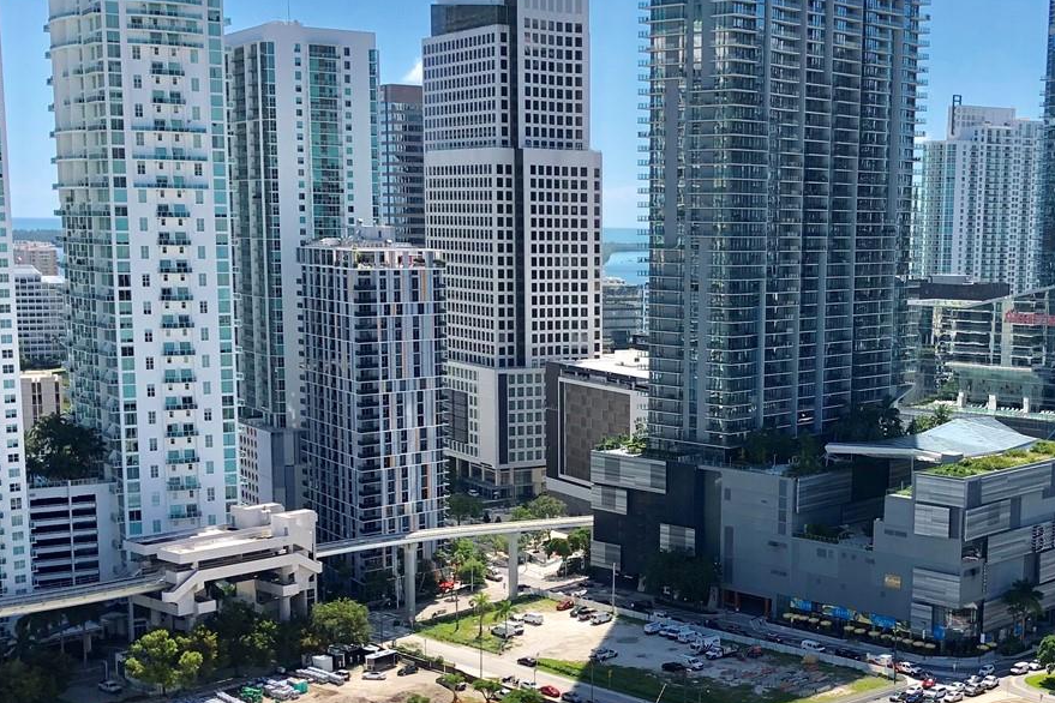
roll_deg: -0.7
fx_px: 1553
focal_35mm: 53
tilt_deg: -10.2
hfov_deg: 37.1
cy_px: 476
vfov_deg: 25.4
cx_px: 703
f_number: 1.8
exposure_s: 1/1715
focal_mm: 4
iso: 20
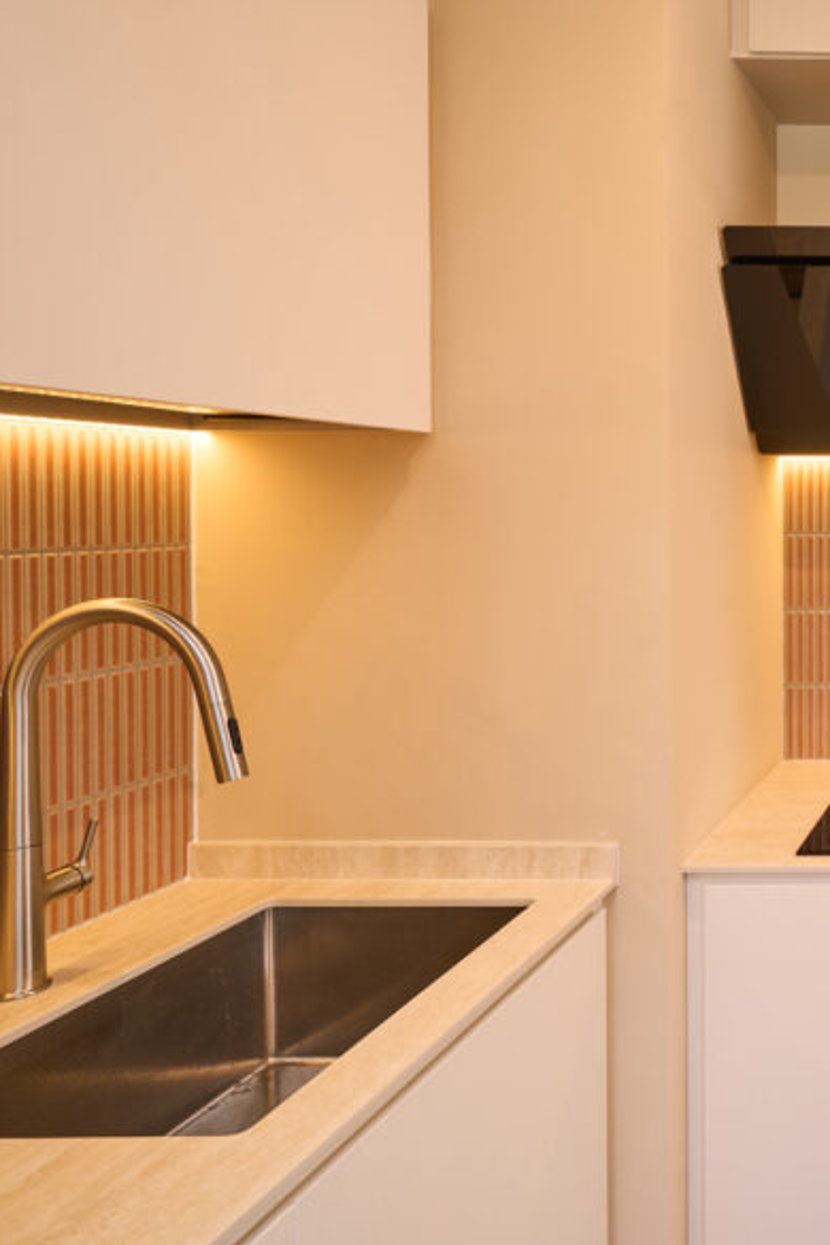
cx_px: 1068
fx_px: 968
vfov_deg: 65.1
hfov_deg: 34.0
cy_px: 520
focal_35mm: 28
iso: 125
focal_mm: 16
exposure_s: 1/5
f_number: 9
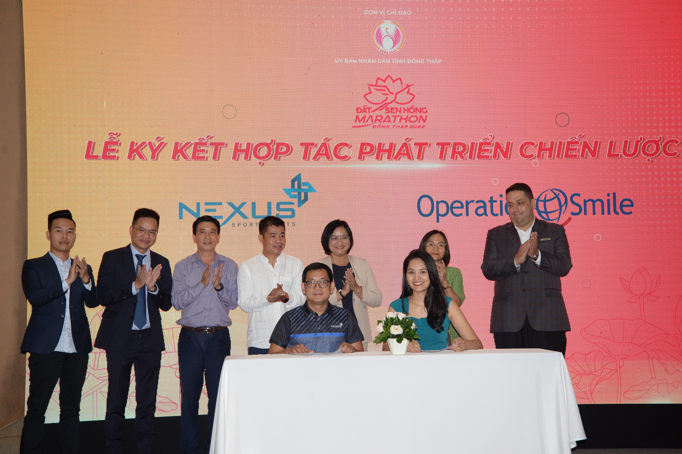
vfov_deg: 23.4
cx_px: 341
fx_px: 1099
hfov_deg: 34.5
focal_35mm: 58
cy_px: 227
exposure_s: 1/200
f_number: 5.6
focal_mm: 58
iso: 1600
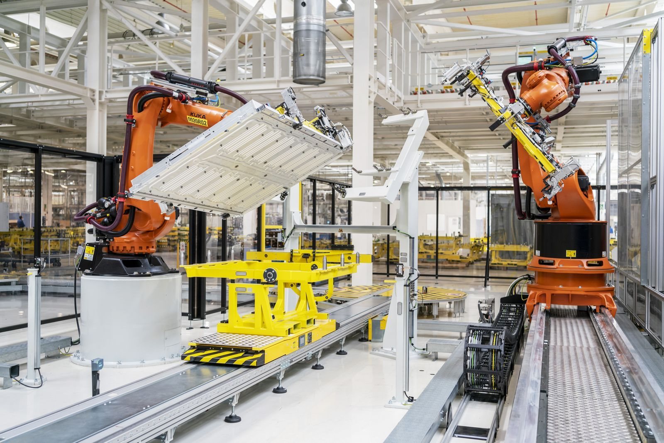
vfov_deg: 37.9
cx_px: 332
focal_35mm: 35
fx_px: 646
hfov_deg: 54.4
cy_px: 222
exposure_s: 1/160
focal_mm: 35
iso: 800
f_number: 2.8
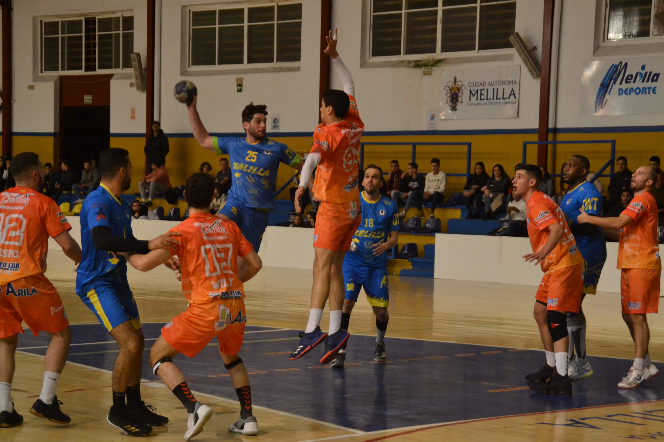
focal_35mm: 90
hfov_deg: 22.6
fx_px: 1660
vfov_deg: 15.2
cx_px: 332
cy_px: 221
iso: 2200
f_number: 5
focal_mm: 60
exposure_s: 1/500
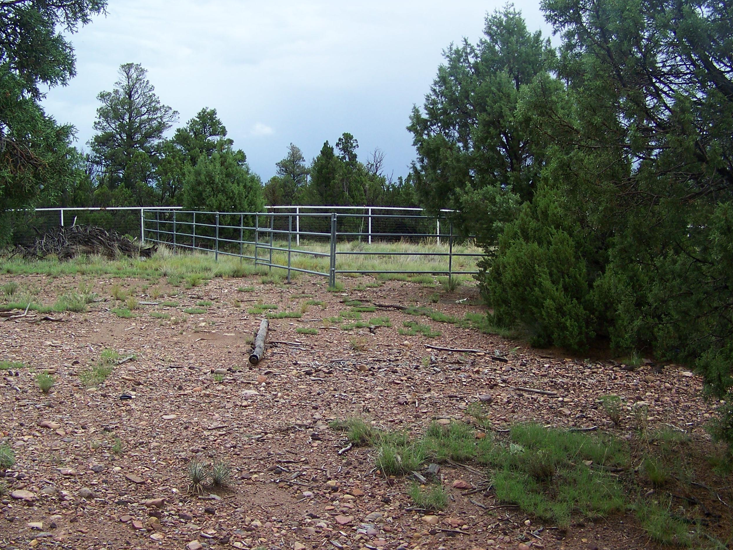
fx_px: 911
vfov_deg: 33.6
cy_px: 261
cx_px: 342
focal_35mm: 43
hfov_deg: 43.8
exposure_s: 1/500
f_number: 2.8
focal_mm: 5.85
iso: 64
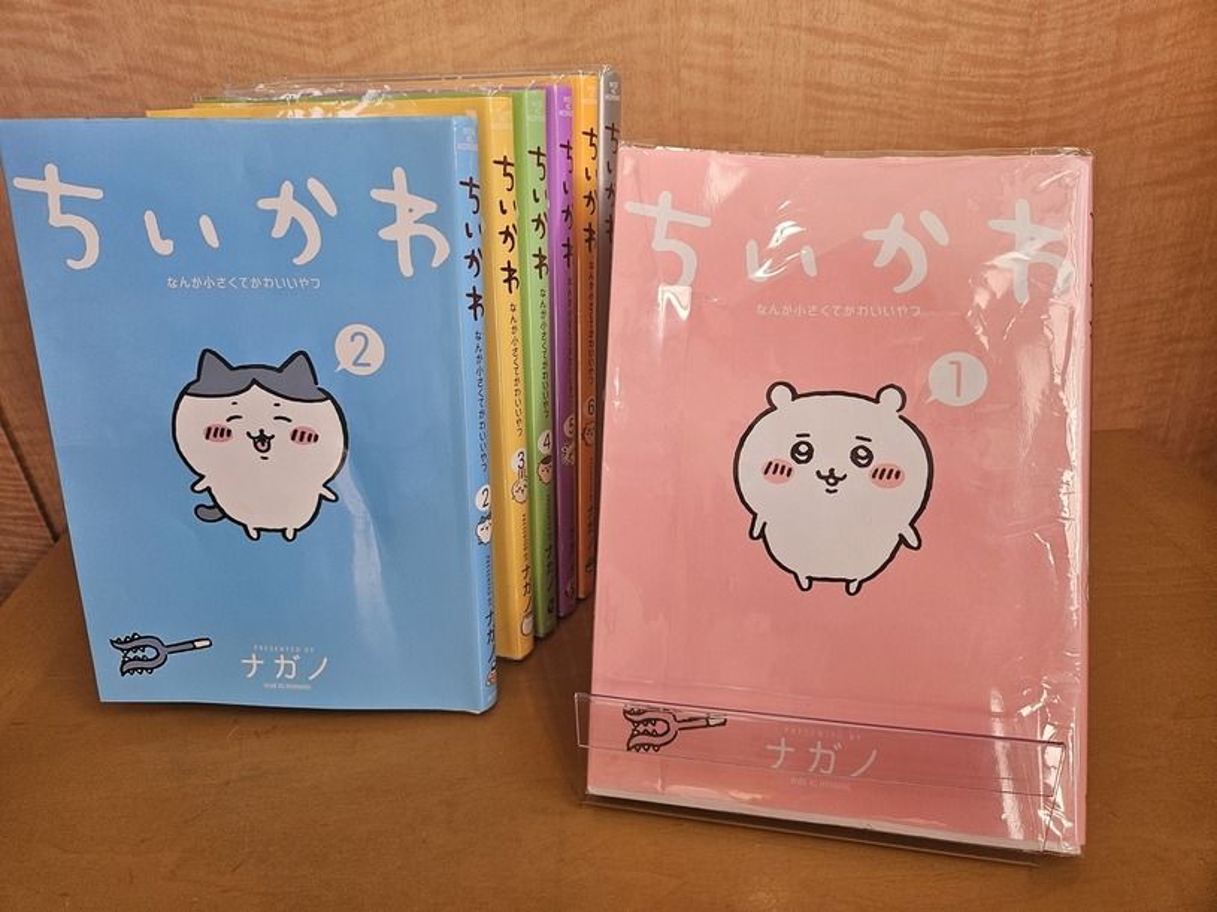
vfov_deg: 58.9
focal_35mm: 23
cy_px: 456
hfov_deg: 73.9
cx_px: 608
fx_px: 808
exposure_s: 1/190
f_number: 1.8
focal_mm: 5.4
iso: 64
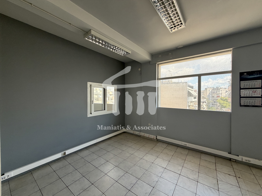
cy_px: 98
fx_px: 106
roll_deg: -0.3
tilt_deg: -0.3
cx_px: 131
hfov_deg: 102.1
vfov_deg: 85.7
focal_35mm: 14
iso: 80
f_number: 2.2
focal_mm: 2.22
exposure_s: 1/121
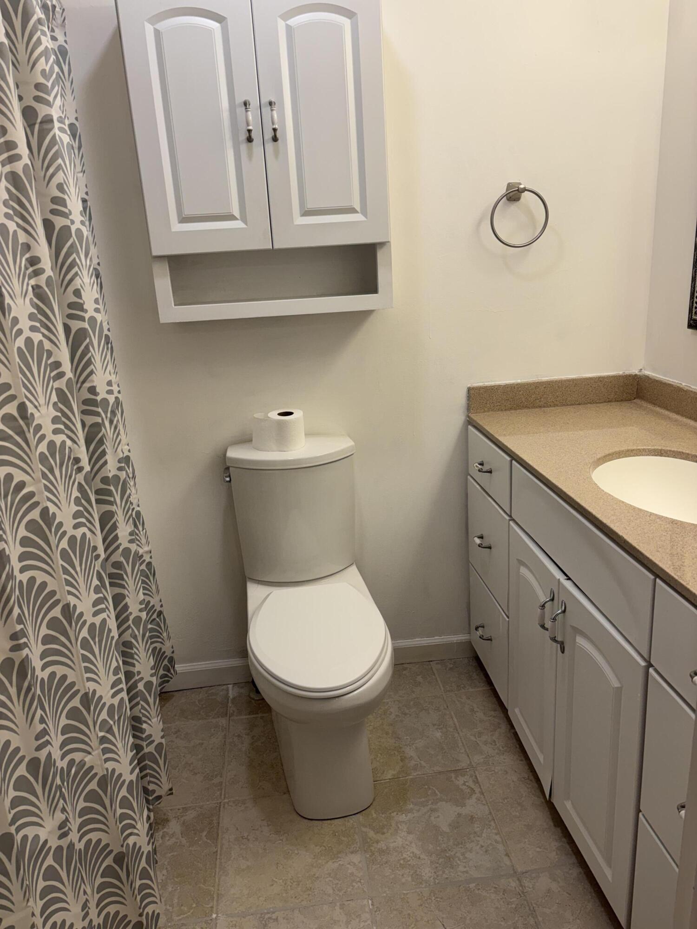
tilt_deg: -16.4
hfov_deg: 53.1
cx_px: 348
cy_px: 464
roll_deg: +3.8
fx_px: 698
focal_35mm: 26
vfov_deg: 67.3
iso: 40
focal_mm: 5.96
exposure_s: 1/120
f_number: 1.6
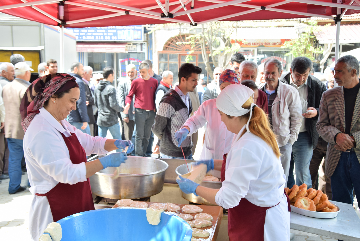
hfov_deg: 41.1
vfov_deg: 28.1
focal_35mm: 48
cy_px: 120
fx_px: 480
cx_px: 180
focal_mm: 32
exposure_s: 1/40
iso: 100
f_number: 6.3
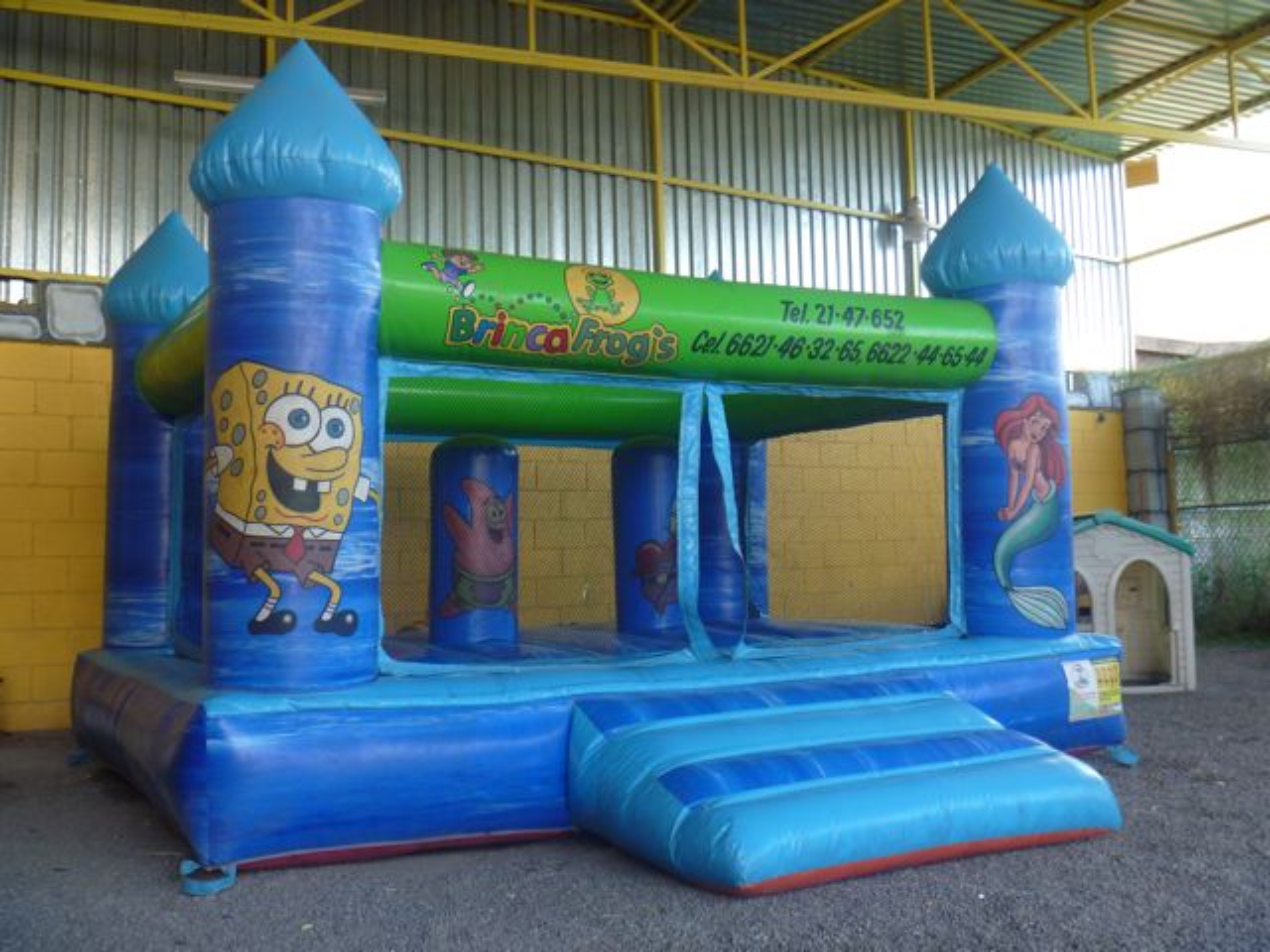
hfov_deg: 52.6
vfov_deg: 40.7
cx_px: 635
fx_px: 1284
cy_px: 476
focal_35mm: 35
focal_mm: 6.3
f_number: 3.5
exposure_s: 1/30
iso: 100
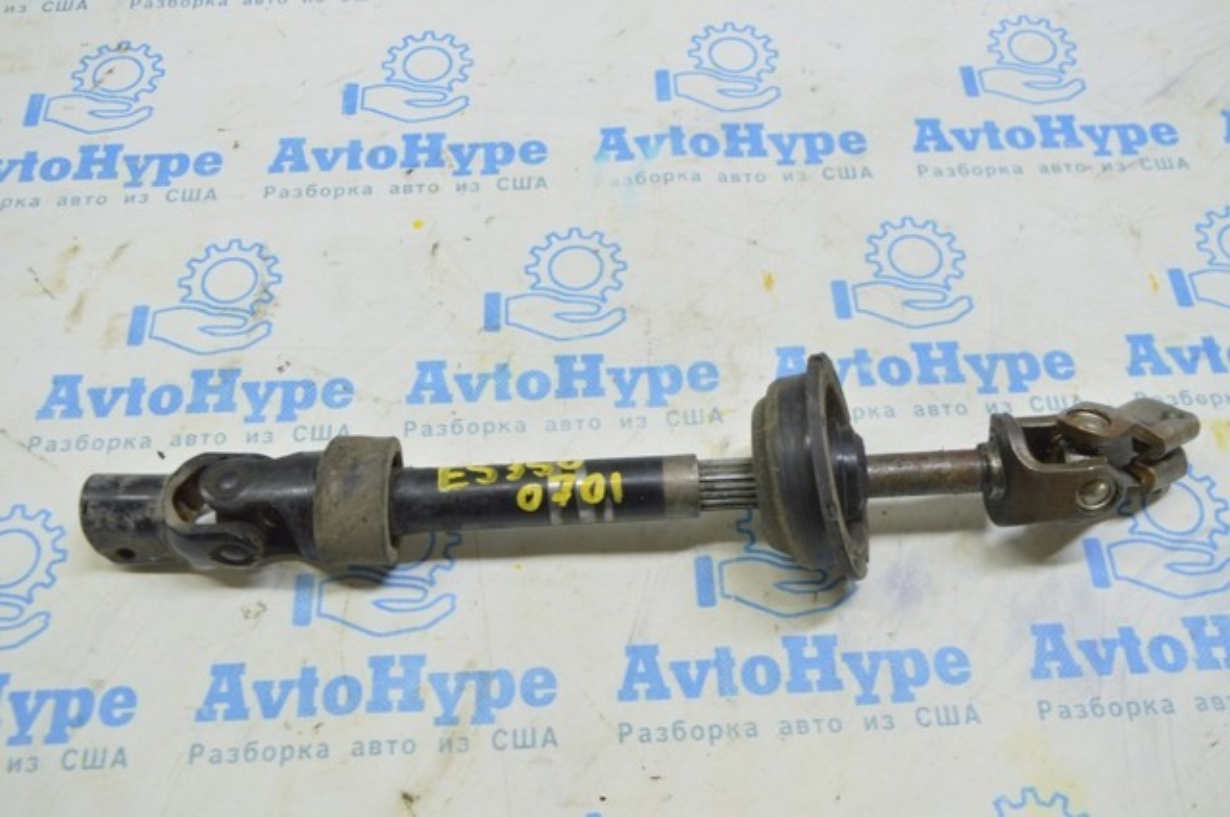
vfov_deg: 39.9
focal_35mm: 33
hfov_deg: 57.3
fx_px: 1126
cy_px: 408
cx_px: 615
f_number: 5.6
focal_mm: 22
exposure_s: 1/20
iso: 400
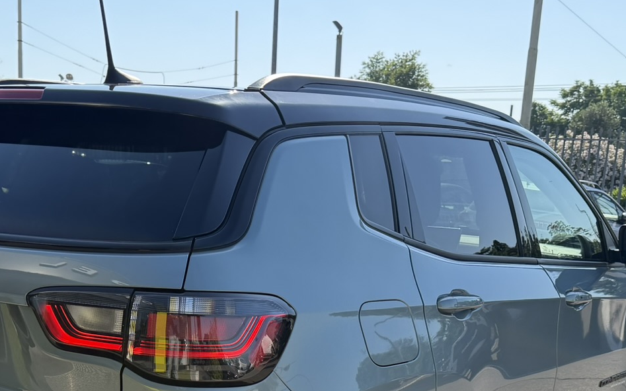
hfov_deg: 36.7
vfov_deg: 22.6
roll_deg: -2.4
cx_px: 231
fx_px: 938
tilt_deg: -14.0
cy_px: 396
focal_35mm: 55
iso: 100
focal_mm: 6.76
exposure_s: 1/3953
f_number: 1.78
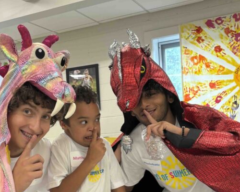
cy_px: 151
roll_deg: +1.5
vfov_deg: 28.6
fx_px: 369
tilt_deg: -2.9
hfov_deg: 35.8
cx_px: 88
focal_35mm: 52
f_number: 1.6
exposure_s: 1/60
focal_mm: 5.96
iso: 80
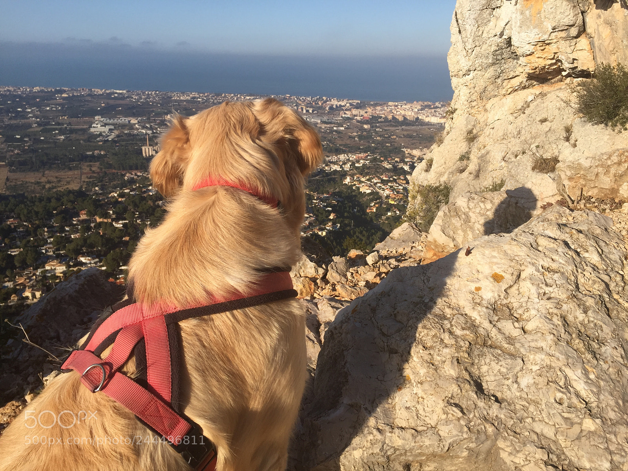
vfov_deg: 48.2
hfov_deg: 61.7
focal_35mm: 29
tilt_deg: -19.2
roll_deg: -2.8
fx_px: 526
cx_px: 314
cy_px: 236
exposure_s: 1/2198
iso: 32
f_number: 2.2
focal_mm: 4.15
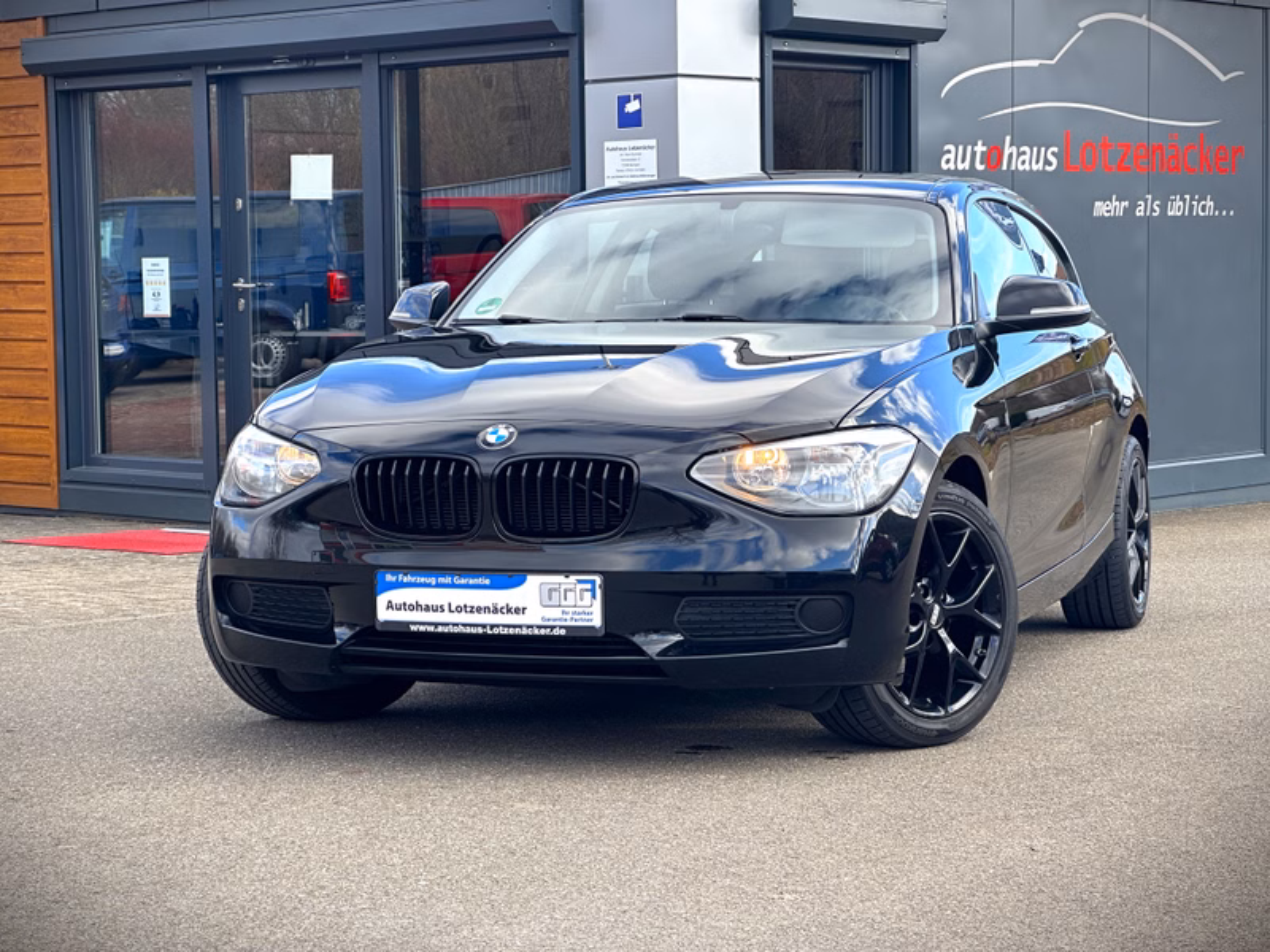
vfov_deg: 19.1
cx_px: 635
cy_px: 476
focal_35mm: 77
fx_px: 2825
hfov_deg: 25.3
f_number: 2.8
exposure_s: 1/147
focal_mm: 9
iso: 32
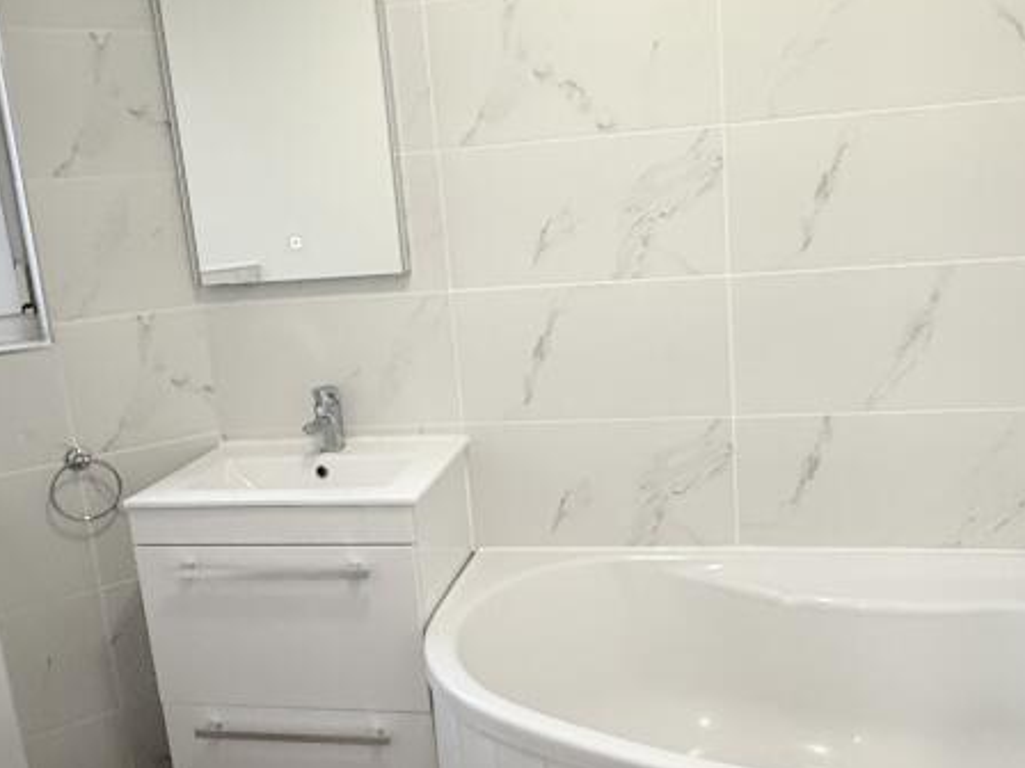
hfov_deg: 56.8
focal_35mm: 32
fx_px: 948
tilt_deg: -11.4
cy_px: 379
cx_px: 540
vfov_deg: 44.2
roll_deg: +4.2
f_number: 2.2
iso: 320
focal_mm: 2.22
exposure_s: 1/50
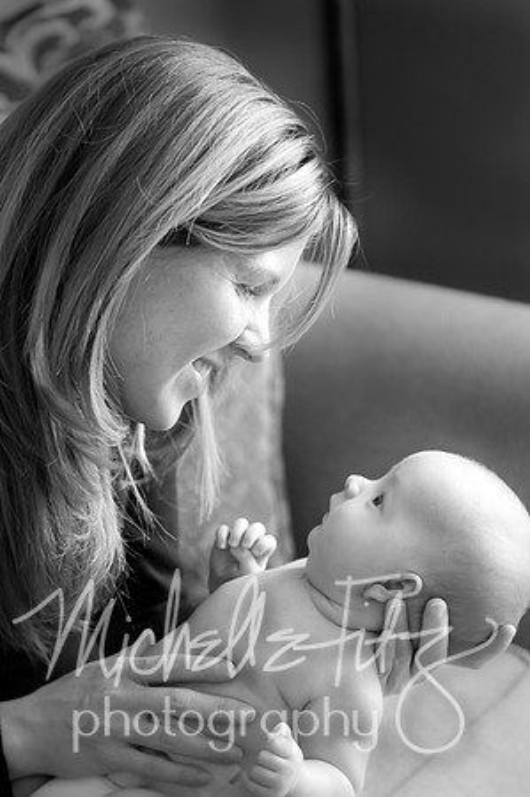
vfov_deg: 19.5
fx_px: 2324
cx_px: 265
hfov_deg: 13.0
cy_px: 398
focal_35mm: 105
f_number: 2.8
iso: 1400
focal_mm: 70
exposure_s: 1/125
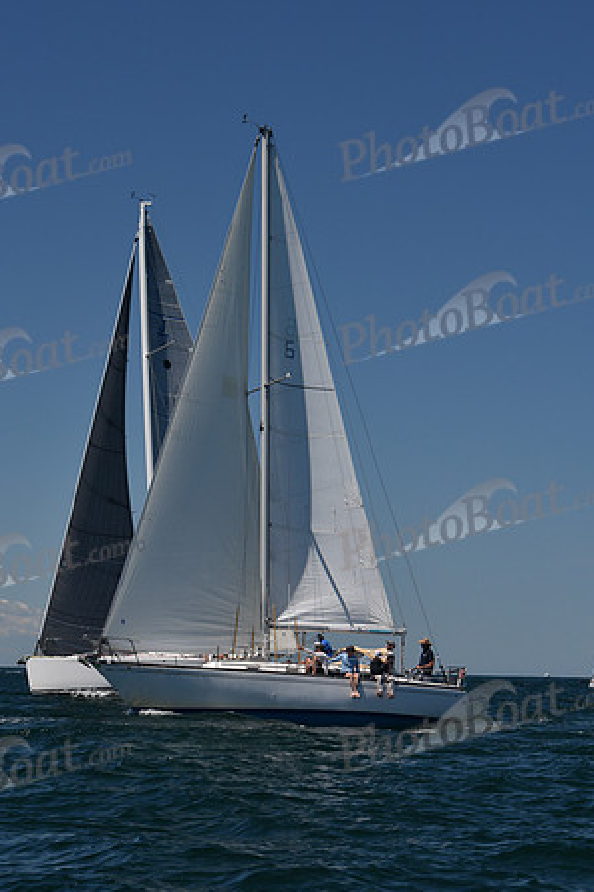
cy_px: 445
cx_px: 235
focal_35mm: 106
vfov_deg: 19.3
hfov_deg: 12.9
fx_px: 2625
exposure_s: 1/800
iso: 250
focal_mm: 82
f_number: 8
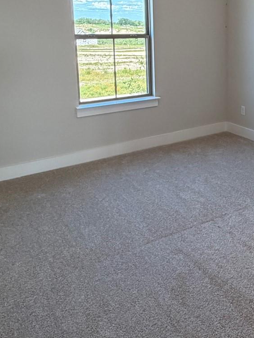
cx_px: 245
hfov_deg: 34.8
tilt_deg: -7.5
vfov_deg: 47.1
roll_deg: -1.2
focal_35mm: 38
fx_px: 372
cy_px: 84
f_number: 2.2
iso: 160
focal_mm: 2.22
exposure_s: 1/120
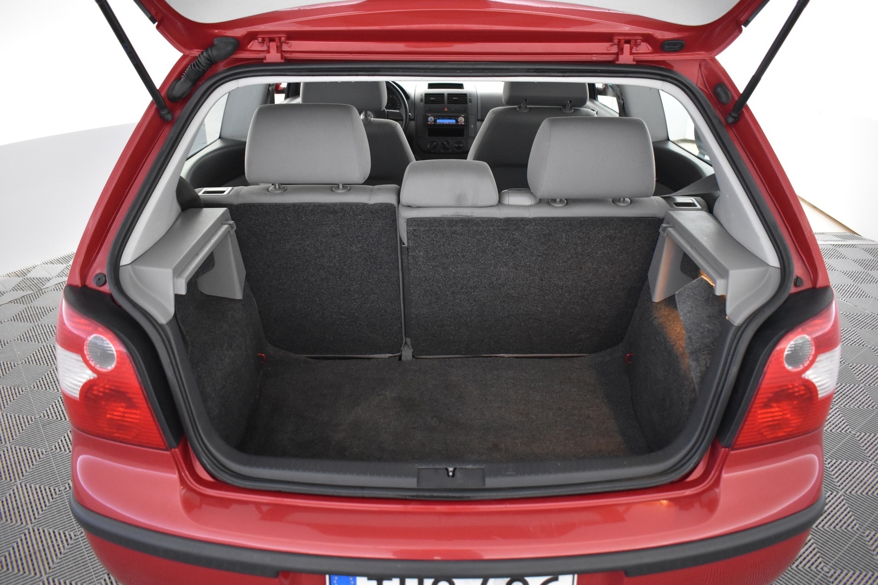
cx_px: 439
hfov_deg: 67.4
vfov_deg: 47.9
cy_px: 292
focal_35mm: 27
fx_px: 658
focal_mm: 18
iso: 2500
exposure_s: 1/30
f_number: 3.5
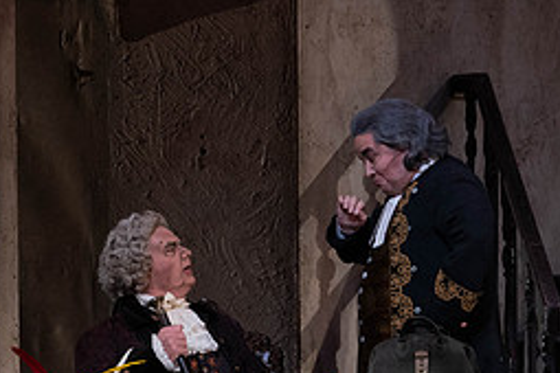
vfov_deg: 3.1
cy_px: 299
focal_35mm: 448
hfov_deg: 4.6
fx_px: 6968
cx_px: 187
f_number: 9
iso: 3200
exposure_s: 1/250
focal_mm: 197
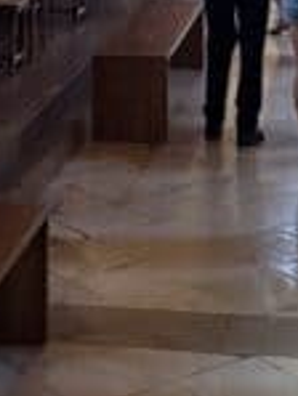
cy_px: -412
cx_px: 165
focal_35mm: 116
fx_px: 1330
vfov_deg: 14.1
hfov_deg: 12.8
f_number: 1.78
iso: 640
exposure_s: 1/50
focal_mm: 6.76
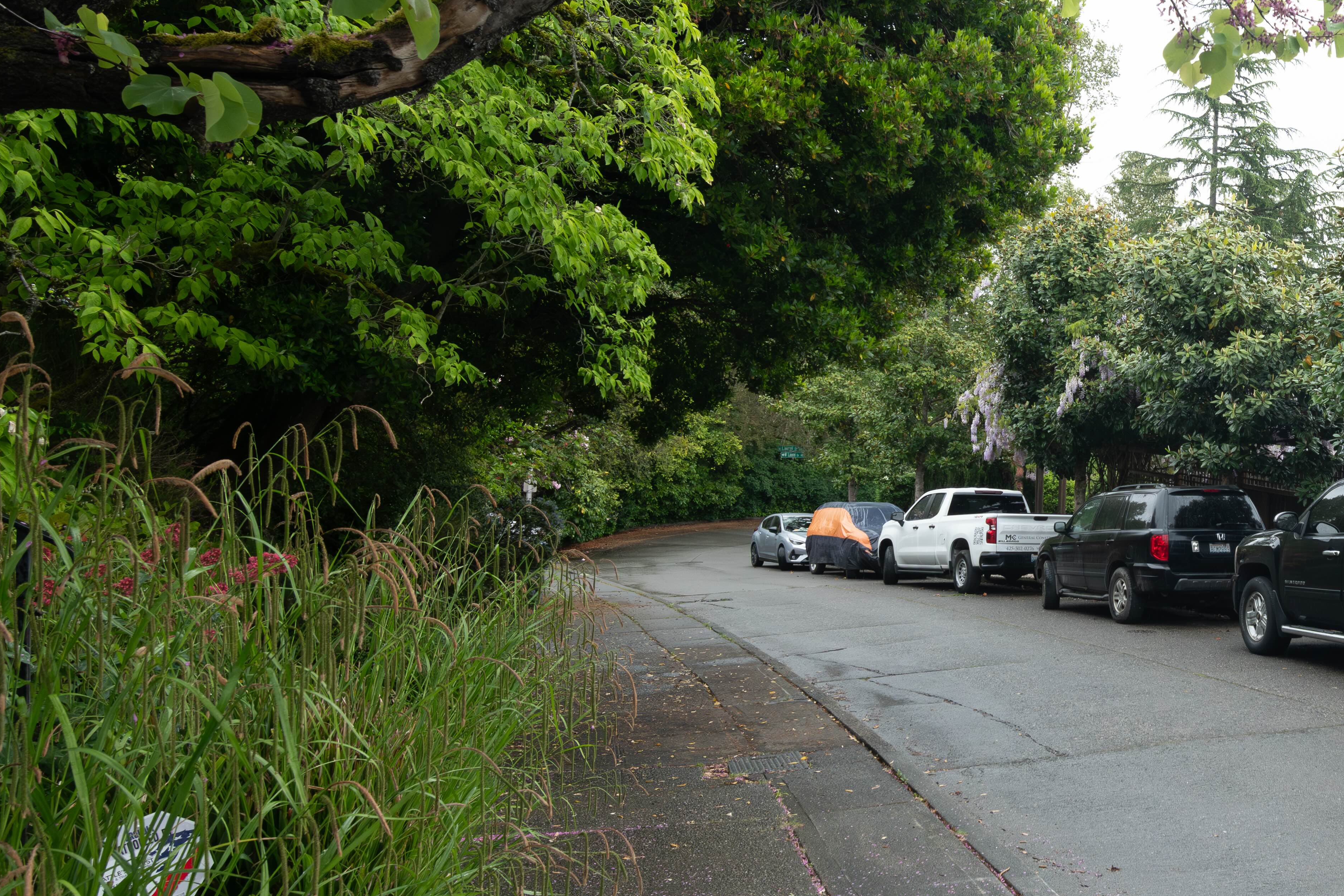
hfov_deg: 49.7
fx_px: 1307
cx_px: 1153
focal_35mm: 35
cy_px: 415
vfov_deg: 37.8
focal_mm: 16
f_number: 8
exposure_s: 1/160
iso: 400
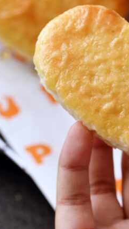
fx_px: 1521
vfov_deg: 8.6
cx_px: 98
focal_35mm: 250
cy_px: 42
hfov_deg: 4.9
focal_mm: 90
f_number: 8
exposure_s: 1/125
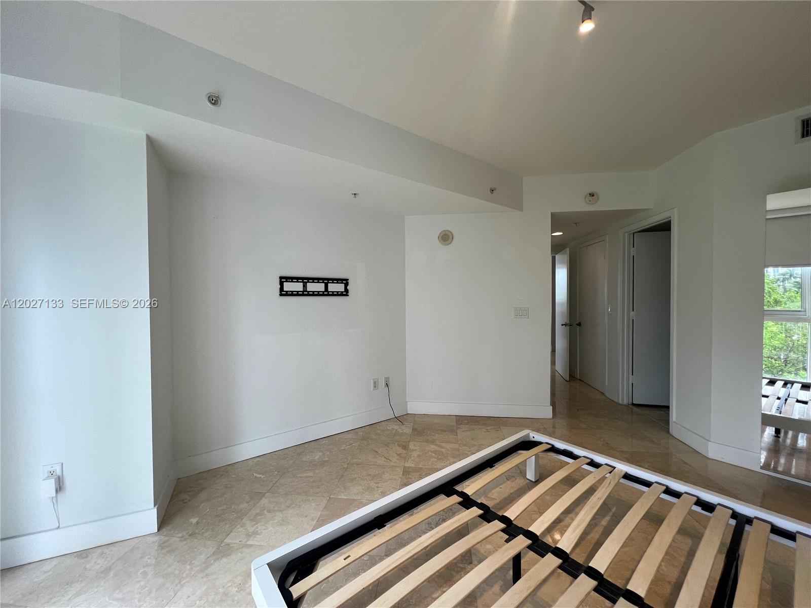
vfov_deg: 89.9
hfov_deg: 106.2
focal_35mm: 13
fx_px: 305
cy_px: 304
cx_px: 406
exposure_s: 1/120
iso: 64
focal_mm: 1.57
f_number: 1.8
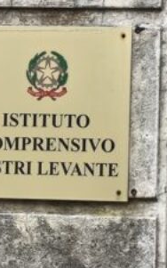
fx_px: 2229
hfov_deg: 4.3
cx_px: 111
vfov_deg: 6.9
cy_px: 119
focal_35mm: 306
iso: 50
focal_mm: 6.14
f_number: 1.65
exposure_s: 1/100
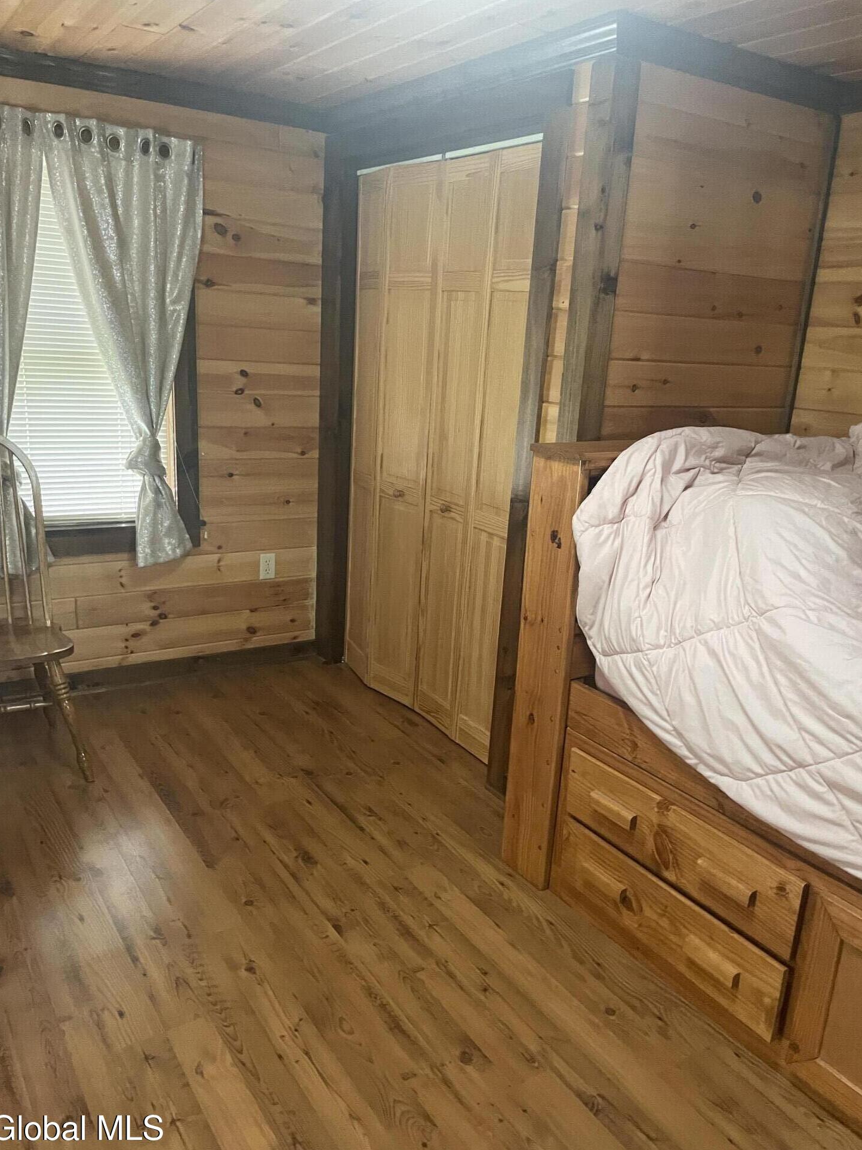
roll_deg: -3.5
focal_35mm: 27
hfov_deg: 51.3
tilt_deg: -14.7
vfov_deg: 65.3
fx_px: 897
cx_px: 435
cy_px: 586
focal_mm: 4.2
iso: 640
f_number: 1.6
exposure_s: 1/40
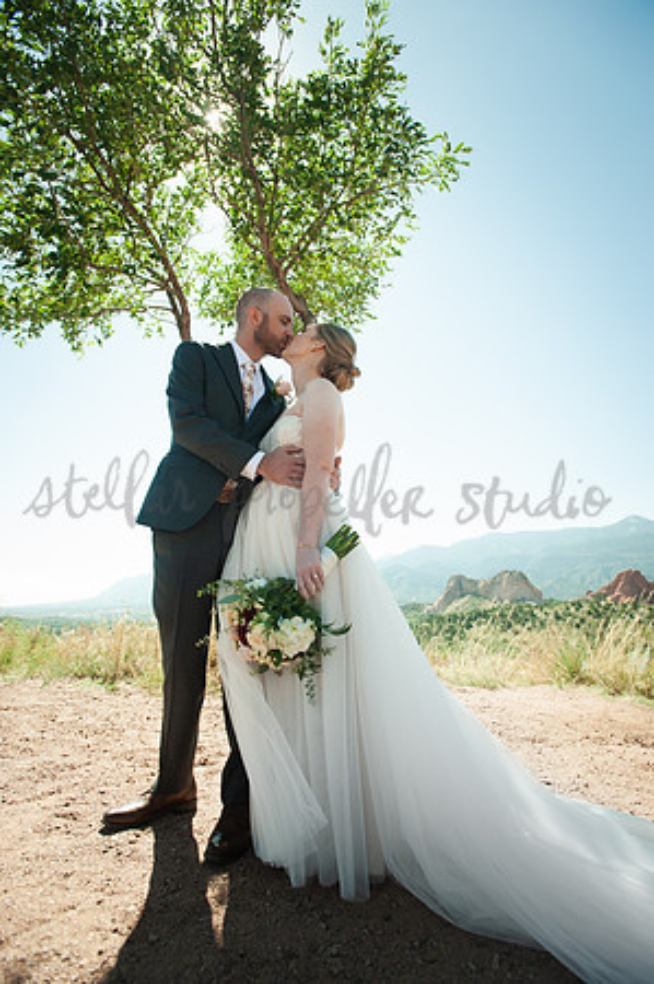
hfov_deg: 70.3
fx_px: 464
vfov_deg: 93.3
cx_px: 327
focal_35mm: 17
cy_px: 492
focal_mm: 17
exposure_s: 1/400
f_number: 4.5
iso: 200
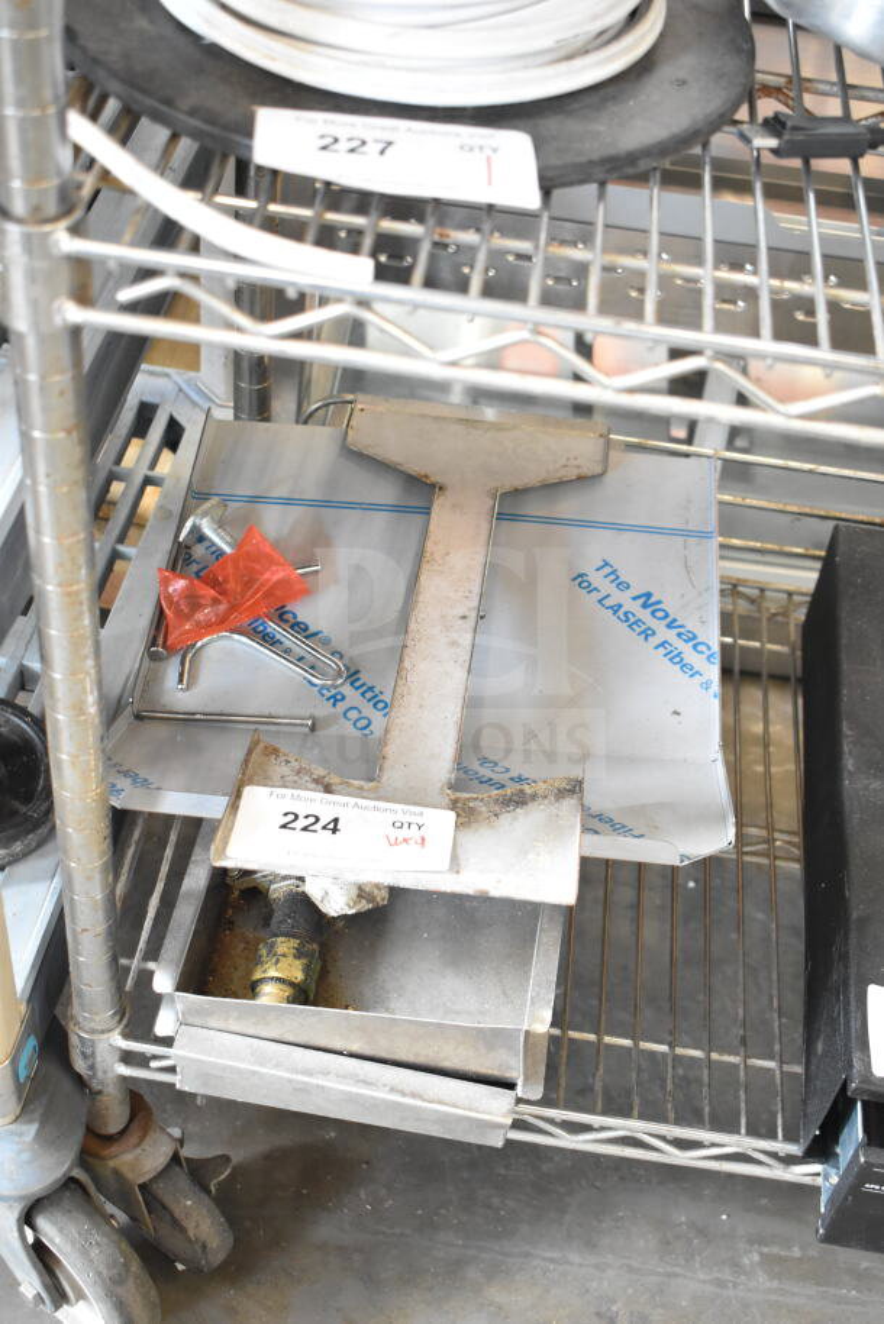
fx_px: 1711
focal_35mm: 46
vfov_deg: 42.3
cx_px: 442
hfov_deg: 29.0
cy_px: 662
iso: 2800
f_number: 4.2
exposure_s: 1/50
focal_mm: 31
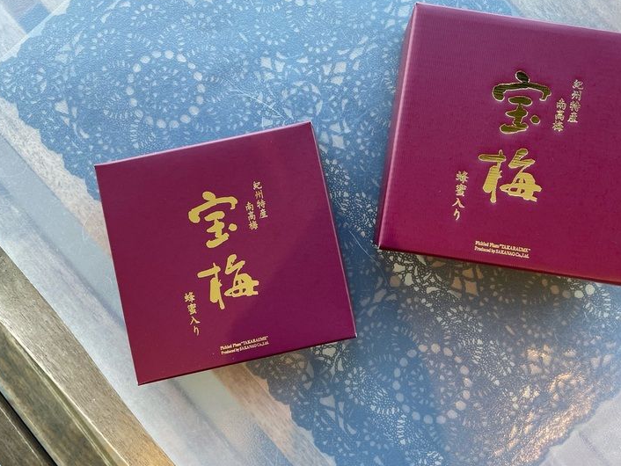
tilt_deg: -88.7
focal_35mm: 30
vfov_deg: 46.7
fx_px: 538
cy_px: 200
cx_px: 349
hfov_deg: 59.8
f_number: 1.6
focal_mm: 4.2
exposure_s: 1/121
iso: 80
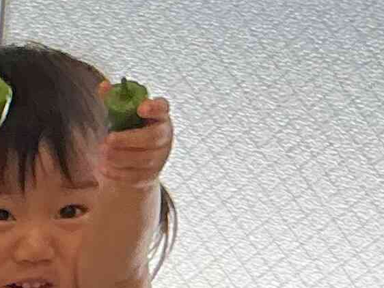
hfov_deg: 9.1
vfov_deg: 6.4
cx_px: -279
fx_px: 2308
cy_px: 940
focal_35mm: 208
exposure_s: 1/170
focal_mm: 3
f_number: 1.8
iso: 25
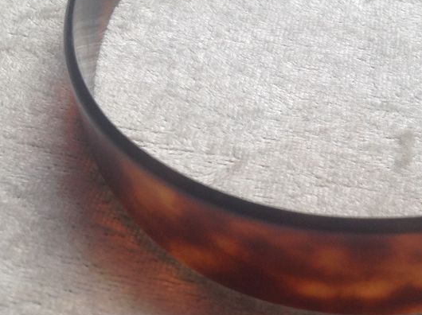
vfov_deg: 22.0
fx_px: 804
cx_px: 373
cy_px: 82
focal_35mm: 66
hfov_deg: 28.4
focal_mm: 4.28
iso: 50
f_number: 2.4
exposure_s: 1/120
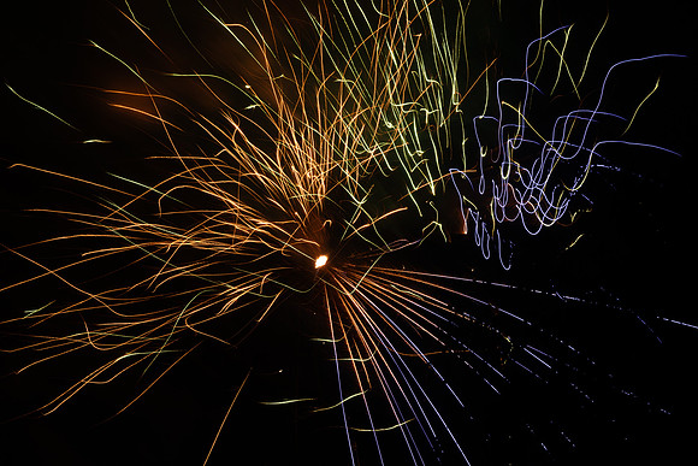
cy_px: 233
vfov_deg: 18.7
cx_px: 349
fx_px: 1416
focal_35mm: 73
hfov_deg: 27.7
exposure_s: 2.1
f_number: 11
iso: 200
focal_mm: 73
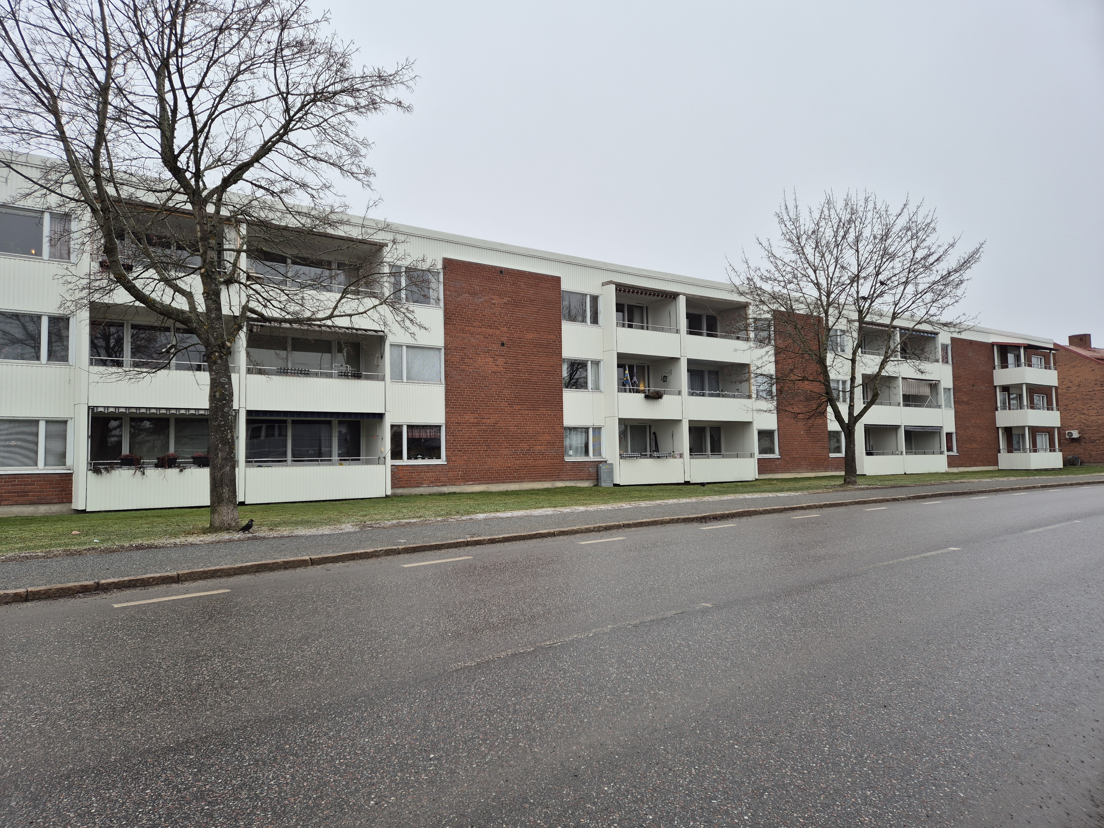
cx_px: 552
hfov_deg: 73.9
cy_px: 414
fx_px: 734
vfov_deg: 58.9
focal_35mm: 23
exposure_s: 1/180
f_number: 1.8
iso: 40
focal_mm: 5.4
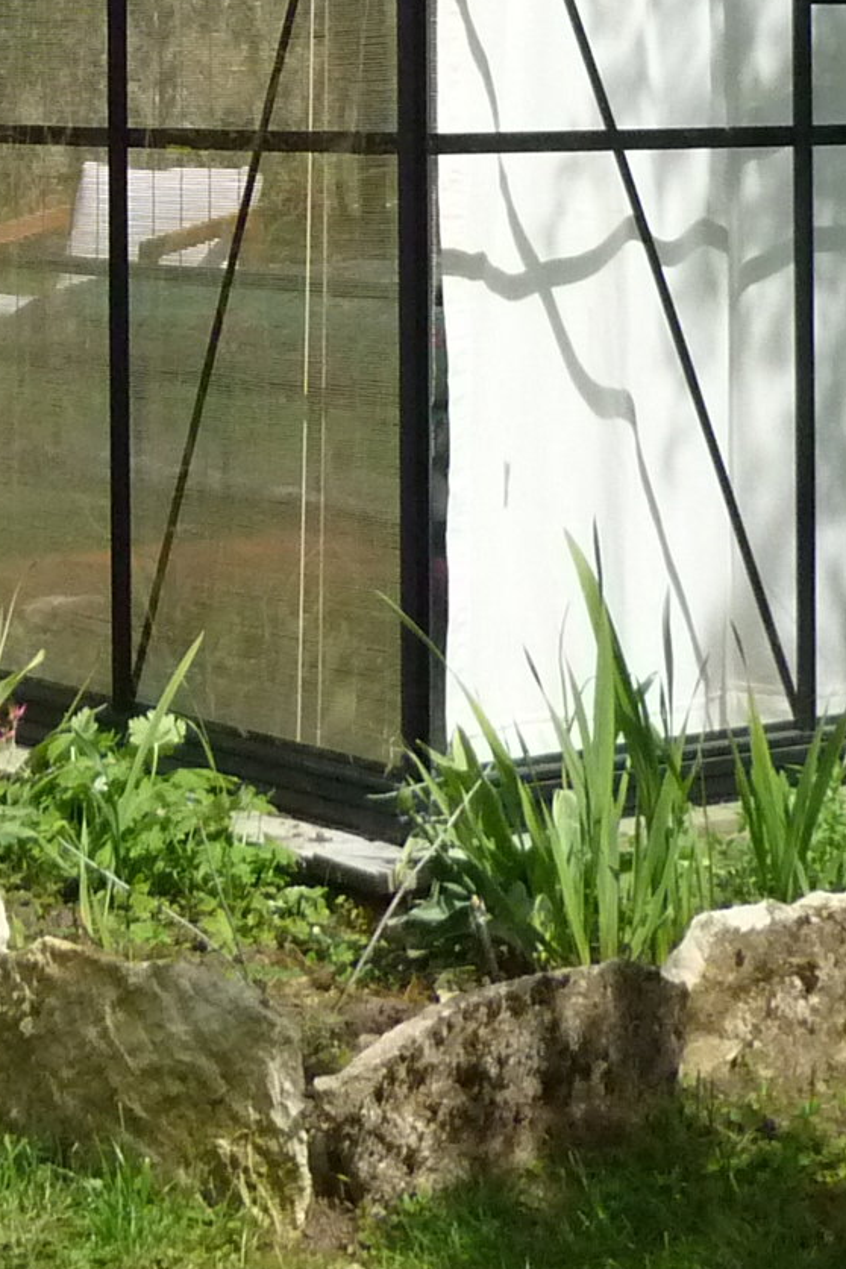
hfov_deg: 12.9
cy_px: -45
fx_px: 3701
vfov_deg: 18.8
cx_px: 3
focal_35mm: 105
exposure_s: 1/640
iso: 400
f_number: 8
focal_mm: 5.5
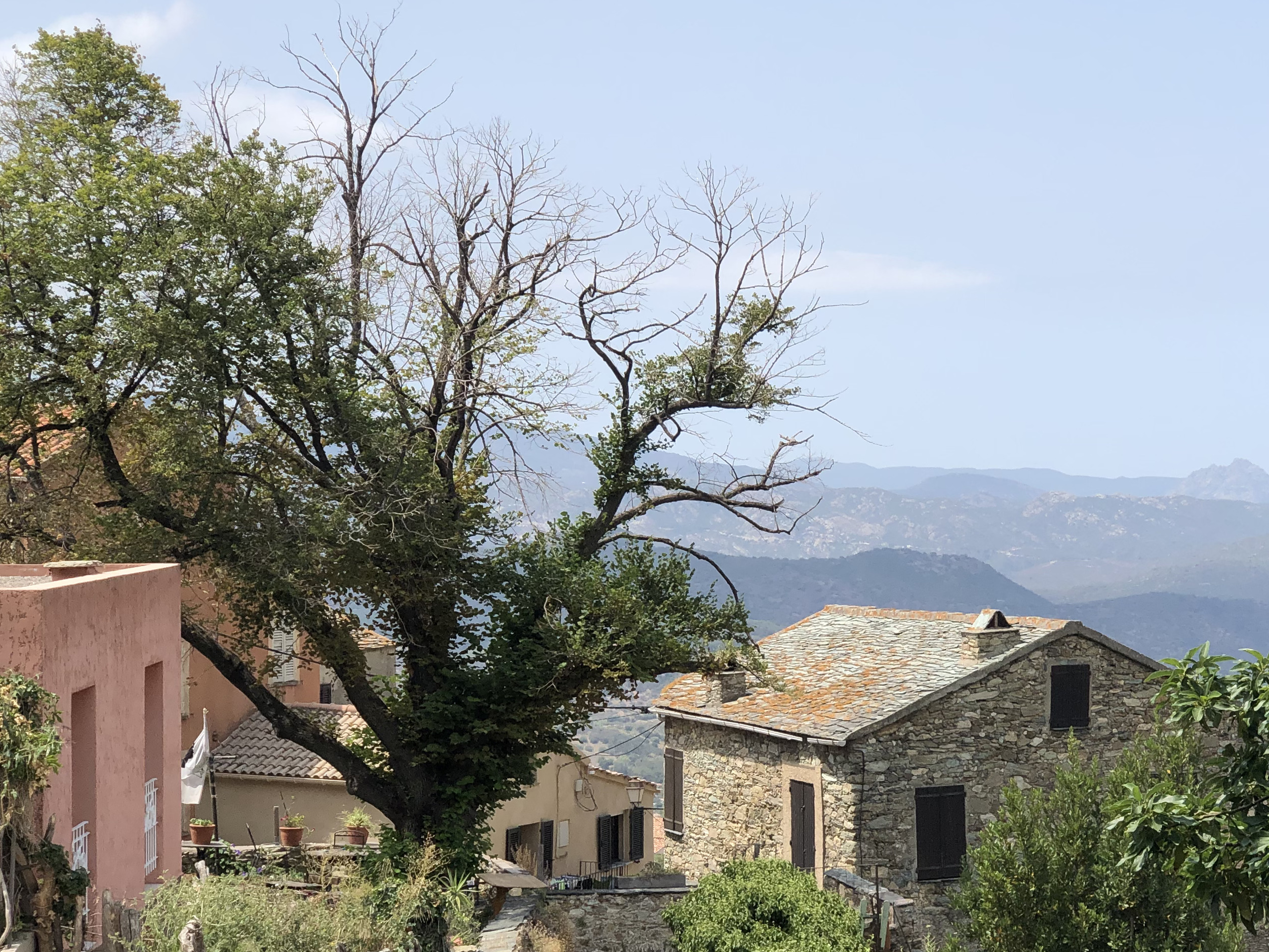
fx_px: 3043
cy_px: 618
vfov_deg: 17.7
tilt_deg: -2.7
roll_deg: +0.6
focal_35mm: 83
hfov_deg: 23.4
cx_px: 865
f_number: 2.4
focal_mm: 6
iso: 16
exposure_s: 1/991
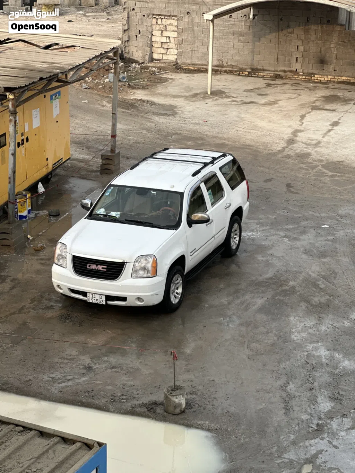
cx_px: 178
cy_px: 236
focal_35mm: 77
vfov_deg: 25.3
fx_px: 1053
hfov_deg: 19.1
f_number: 2.8
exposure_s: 1/178
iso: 25
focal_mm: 9
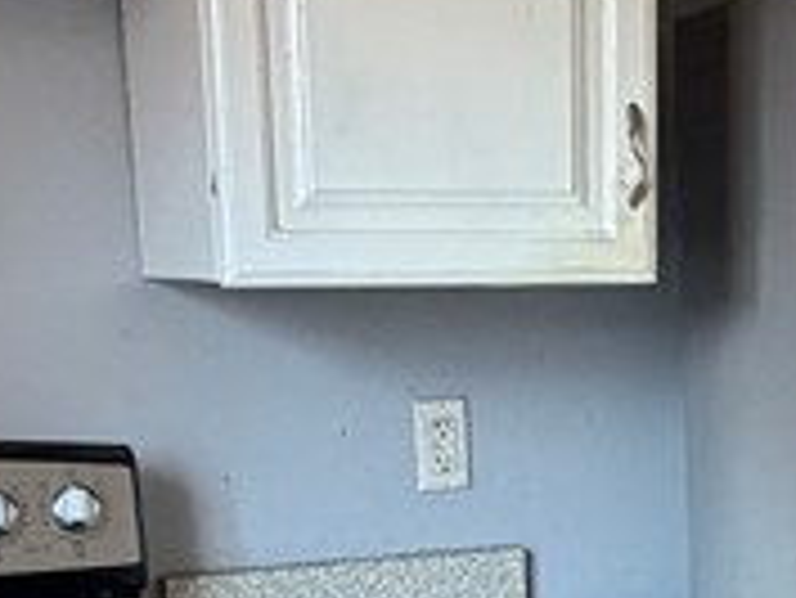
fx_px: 1864
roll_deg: +0.8
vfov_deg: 17.5
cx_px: 652
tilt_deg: -12.1
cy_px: 688
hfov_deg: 23.7
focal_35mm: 81
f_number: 2.2
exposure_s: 1/60
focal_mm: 2.22
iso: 400
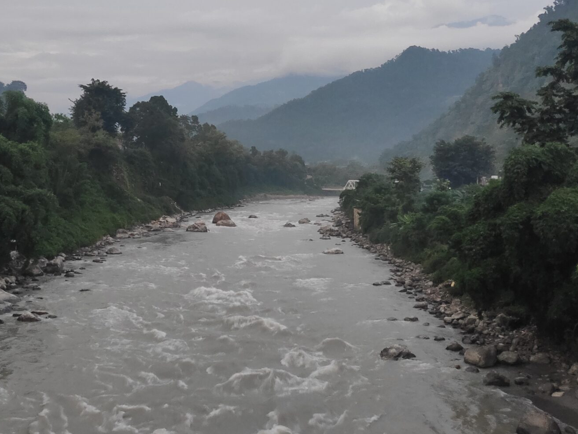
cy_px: 84
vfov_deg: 35.6
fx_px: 651
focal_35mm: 39
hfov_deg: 47.5
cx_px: 222
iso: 898
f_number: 1.9
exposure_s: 1/50
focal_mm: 3.94
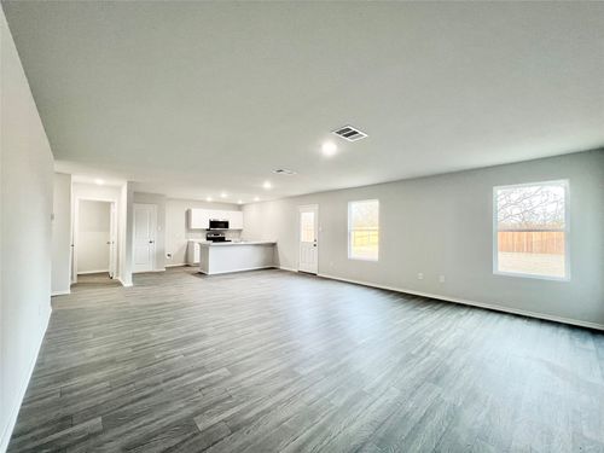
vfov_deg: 89.9
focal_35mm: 13
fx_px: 227
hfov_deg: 106.2
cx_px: 302
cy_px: 226
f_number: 1.8
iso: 125
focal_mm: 1.57
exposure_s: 1/60
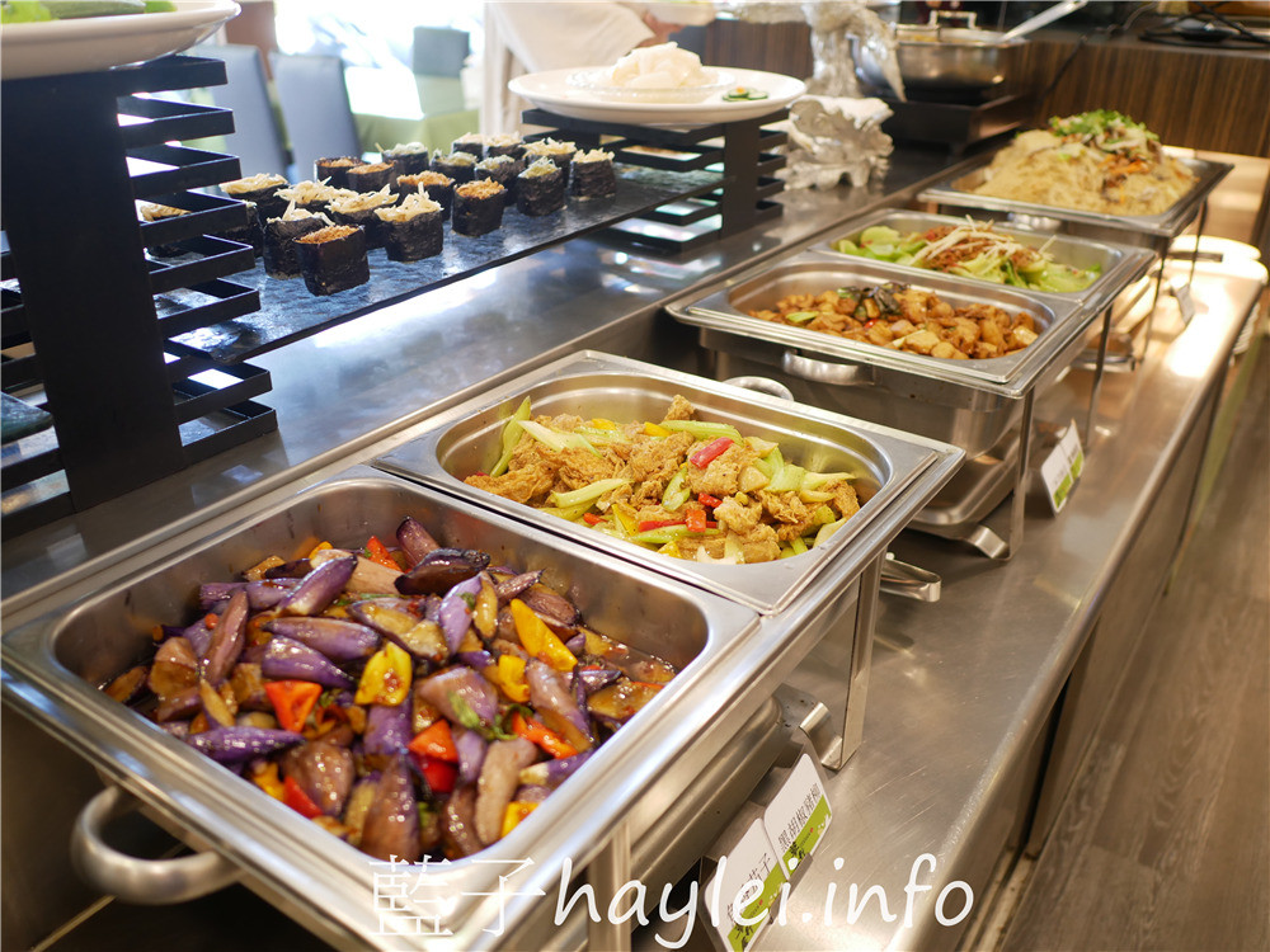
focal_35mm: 30
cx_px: 635
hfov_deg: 60.0
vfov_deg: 46.8
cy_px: 476
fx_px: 1101
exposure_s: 1/60
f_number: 1.7
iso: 320
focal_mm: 15
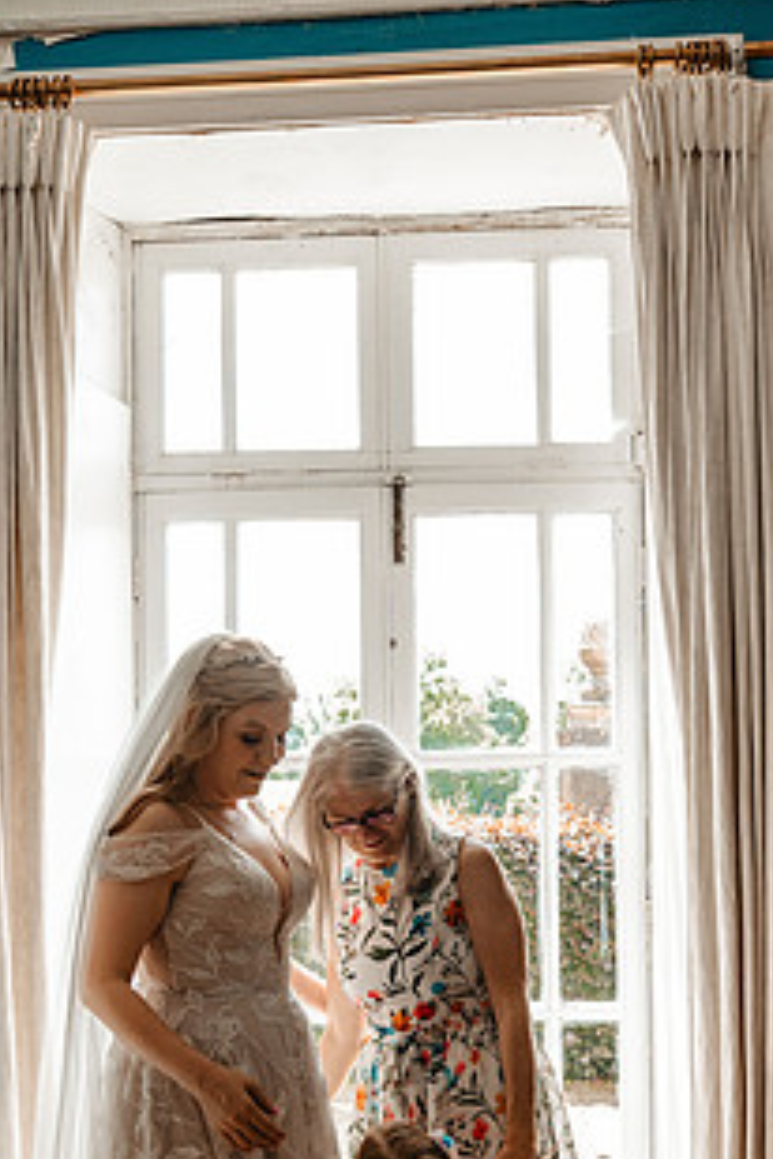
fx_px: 1642
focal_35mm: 51
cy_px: 825
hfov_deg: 26.5
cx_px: 379
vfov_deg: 38.2
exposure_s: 1/160
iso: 800
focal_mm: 35
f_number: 5
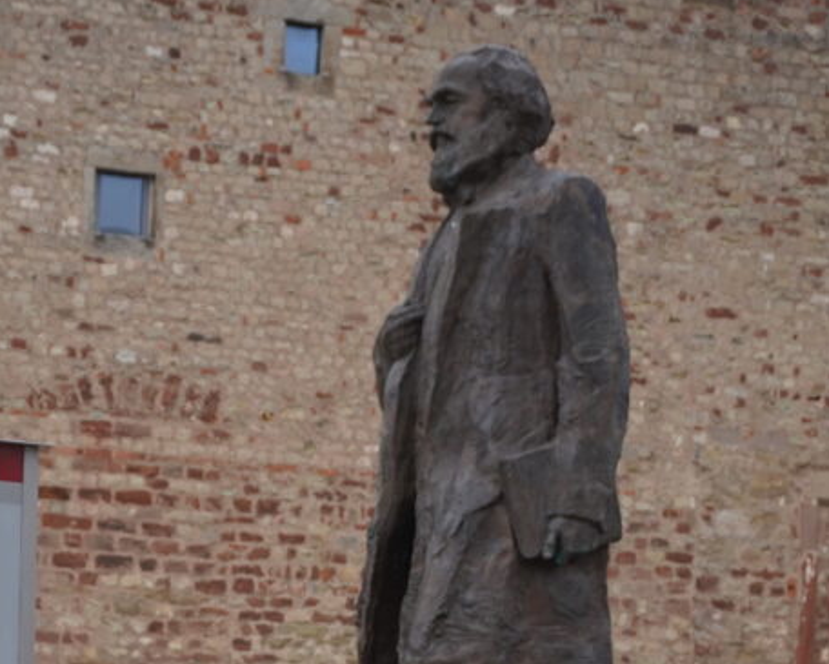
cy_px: 800
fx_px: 2380
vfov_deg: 15.3
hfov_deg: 19.6
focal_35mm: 97
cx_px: 210
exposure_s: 1/160
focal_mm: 31
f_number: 5
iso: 320
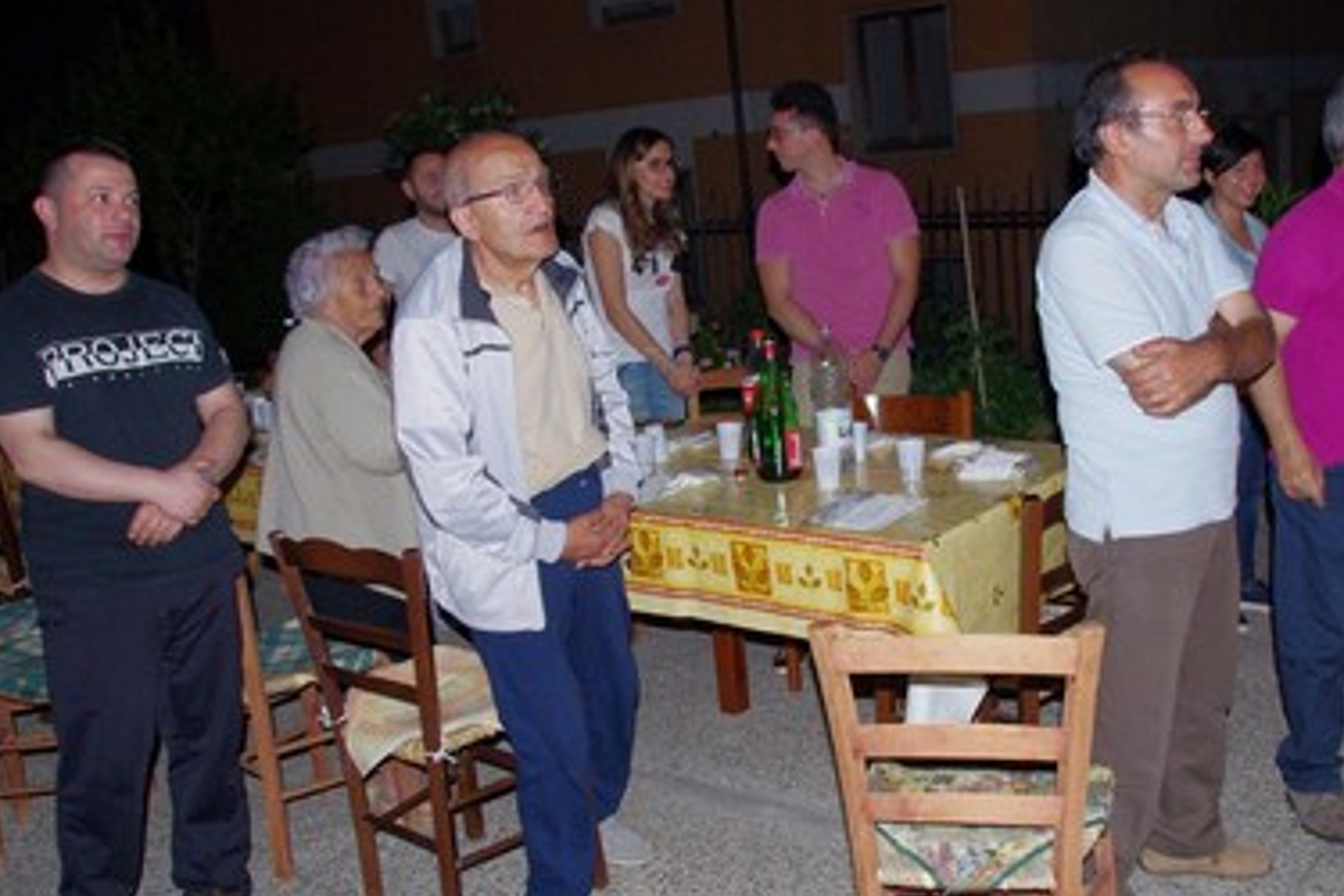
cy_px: 468
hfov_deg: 52.7
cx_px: 810
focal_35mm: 36
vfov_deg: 36.9
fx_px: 1344
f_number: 6.3
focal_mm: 18
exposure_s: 1/60
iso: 1600
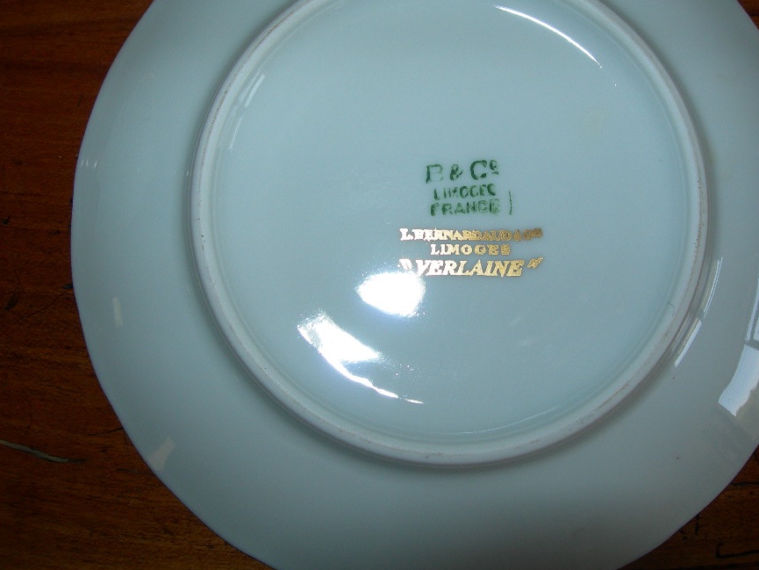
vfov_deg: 32.1
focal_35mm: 45
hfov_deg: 42.0
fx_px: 987
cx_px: 409
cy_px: 246
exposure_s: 1/60.1
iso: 50
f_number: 4.8
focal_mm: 7.8
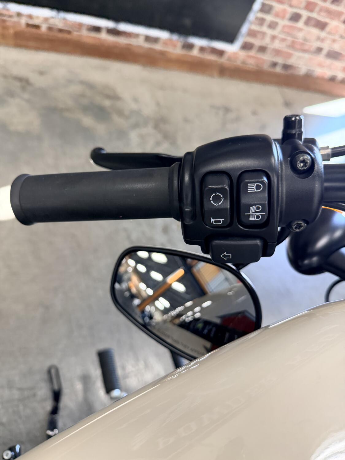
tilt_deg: -54.3
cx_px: 172
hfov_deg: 56.8
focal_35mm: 24
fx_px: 319
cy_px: 230
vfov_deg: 71.6
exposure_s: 1/120
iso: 320
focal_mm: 6.76
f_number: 1.78
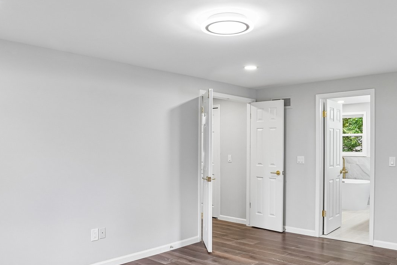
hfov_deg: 60.3
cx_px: 208
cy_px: 156
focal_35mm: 31
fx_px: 342
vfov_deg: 42.2
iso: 400
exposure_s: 1/20
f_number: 8
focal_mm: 16
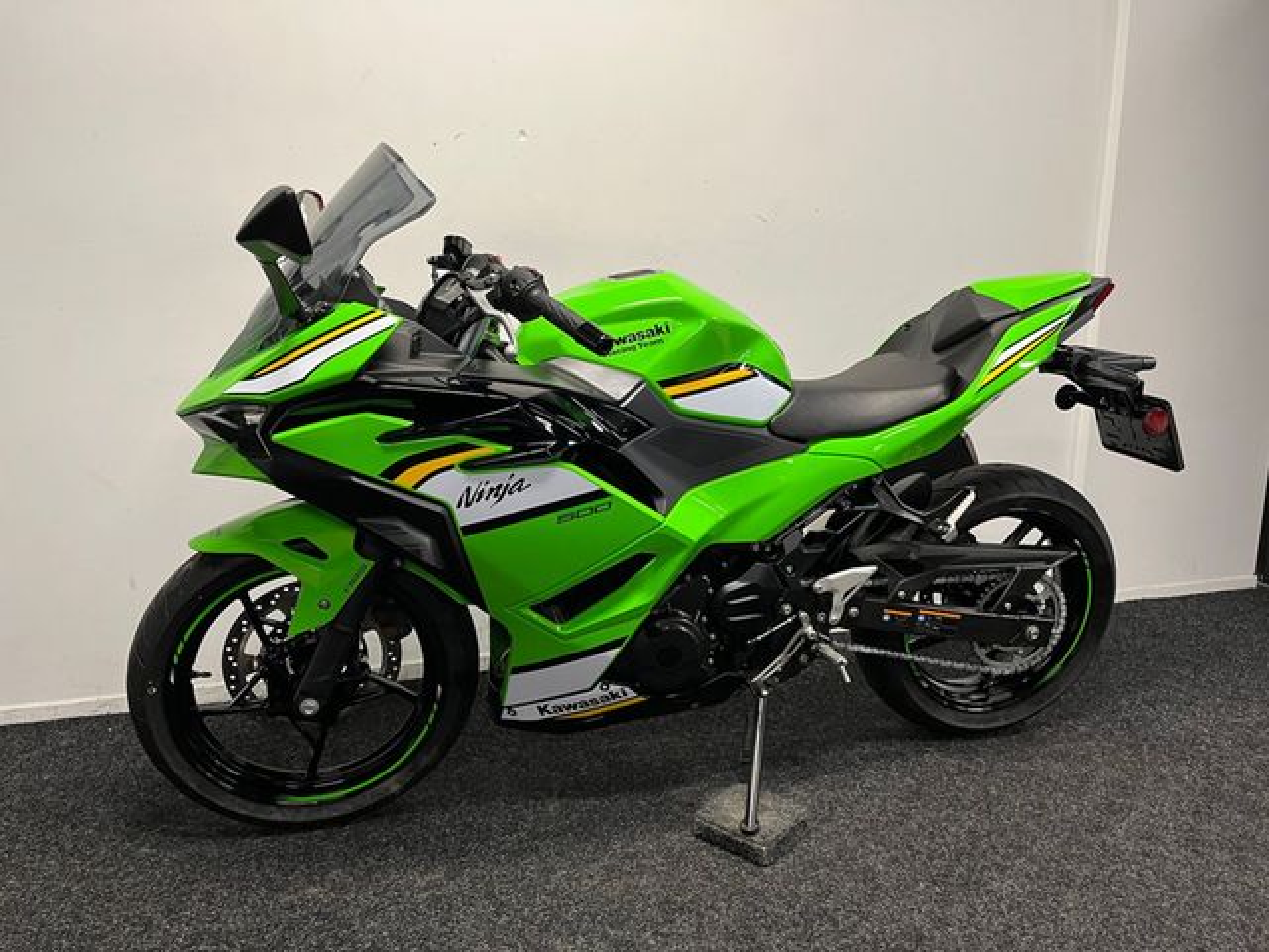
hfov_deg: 67.3
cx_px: 634
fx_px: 953
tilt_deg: -11.3
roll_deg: -0.1
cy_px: 476
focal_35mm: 26
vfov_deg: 53.1
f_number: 1.6
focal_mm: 5.1
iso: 100
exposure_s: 1/50
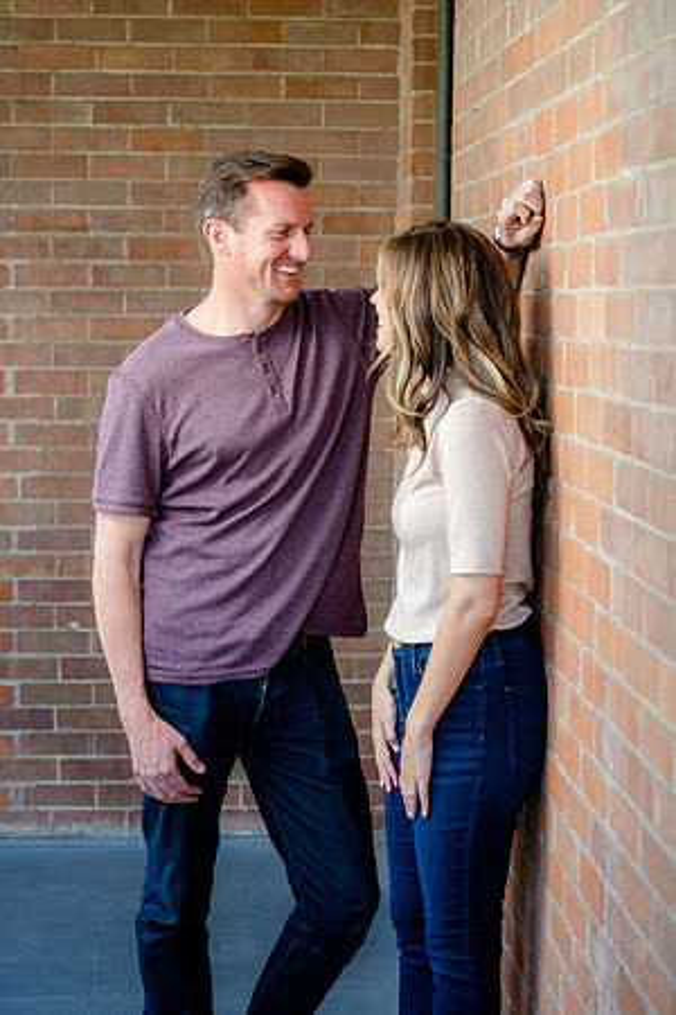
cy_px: 508
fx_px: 2028
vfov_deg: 28.1
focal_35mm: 72
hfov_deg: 18.9
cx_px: 338
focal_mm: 72
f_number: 4
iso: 160
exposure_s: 1/100
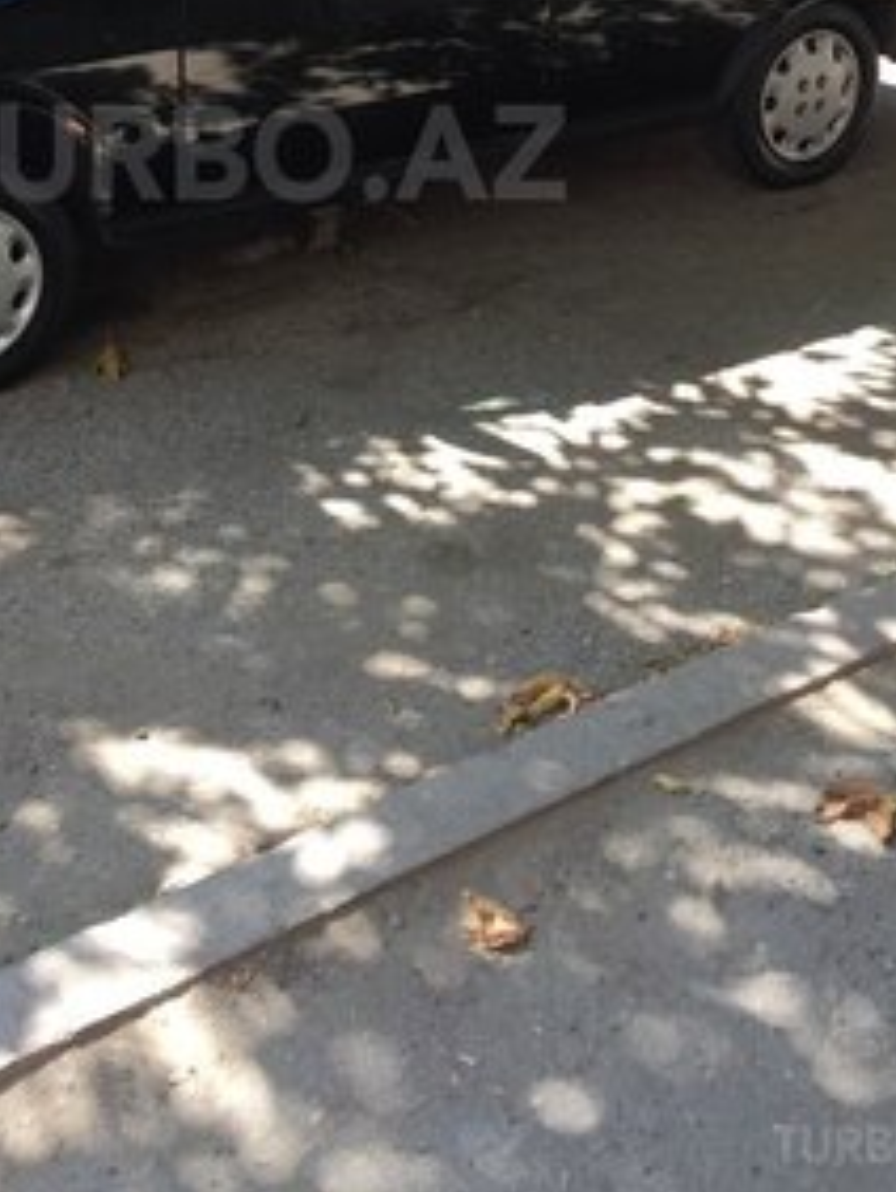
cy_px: 152
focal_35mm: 51
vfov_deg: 35.6
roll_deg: -1.8
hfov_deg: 28.2
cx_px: 241
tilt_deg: -15.1
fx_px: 1757
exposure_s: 1/117
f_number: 2.2
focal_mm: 4.15
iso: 32
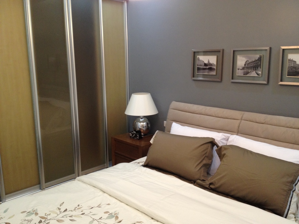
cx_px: 150
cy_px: 112
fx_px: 302
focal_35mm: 35
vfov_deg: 40.7
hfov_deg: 52.6
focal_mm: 4.28
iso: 160
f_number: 2.4
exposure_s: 1/20
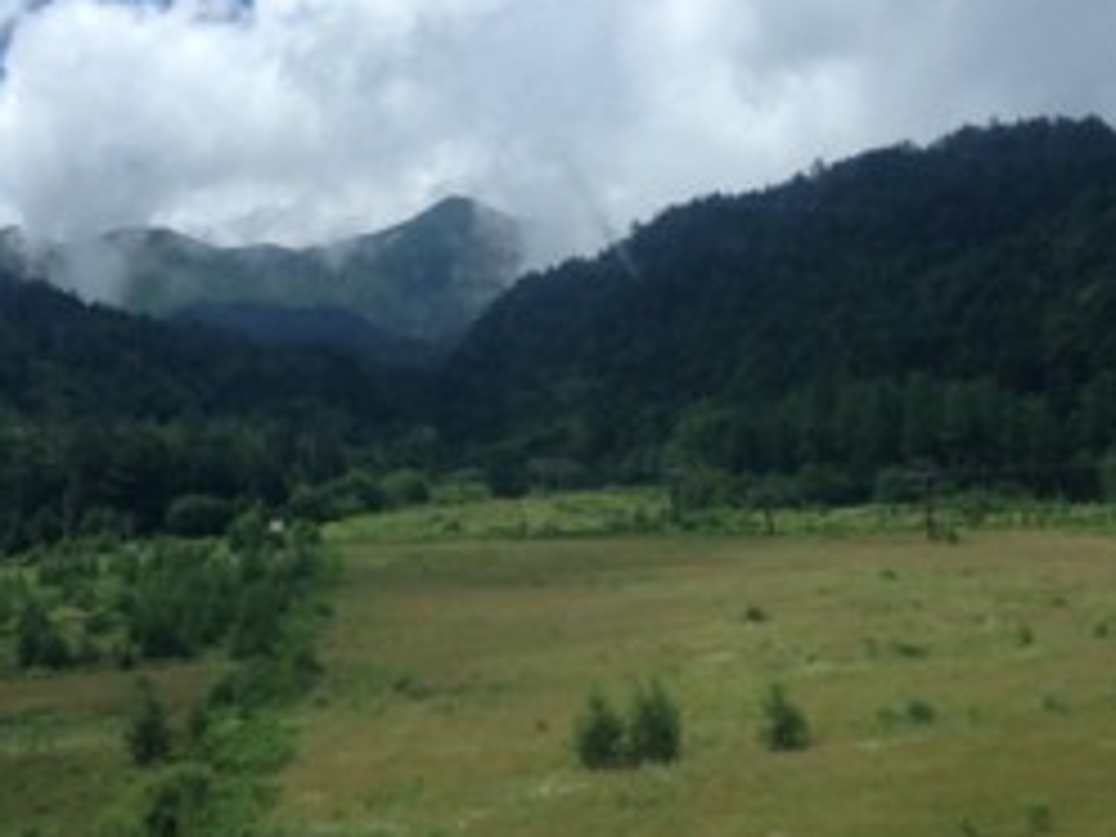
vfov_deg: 24.2
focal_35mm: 60
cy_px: 216
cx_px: 500
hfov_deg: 32.2
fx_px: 1934
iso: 50
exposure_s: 1/1938
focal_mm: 4.12
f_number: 2.4
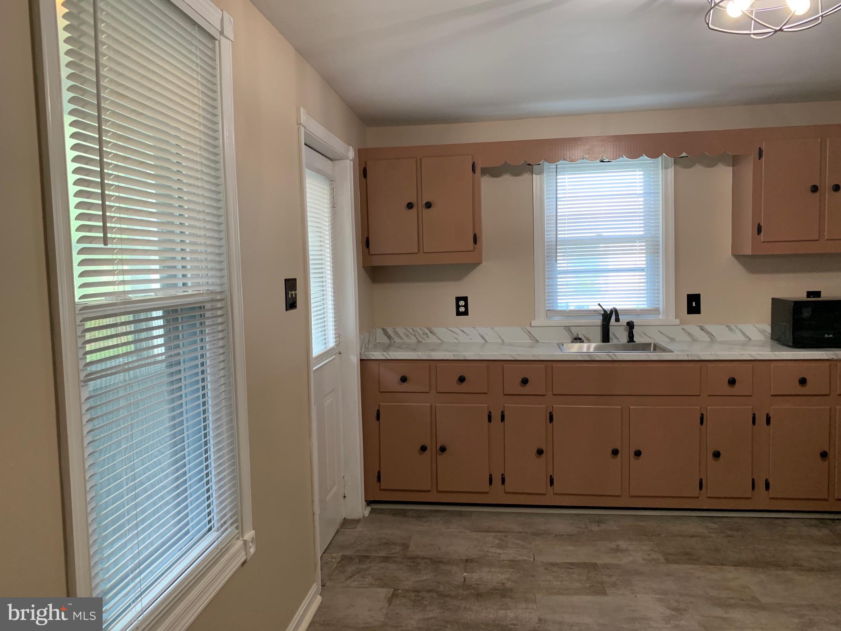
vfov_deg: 53.1
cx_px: 420
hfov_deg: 67.3
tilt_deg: -3.3
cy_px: 316
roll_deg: +1.1
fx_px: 632
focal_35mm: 26
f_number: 1.8
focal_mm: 4.25
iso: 200
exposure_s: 1/60
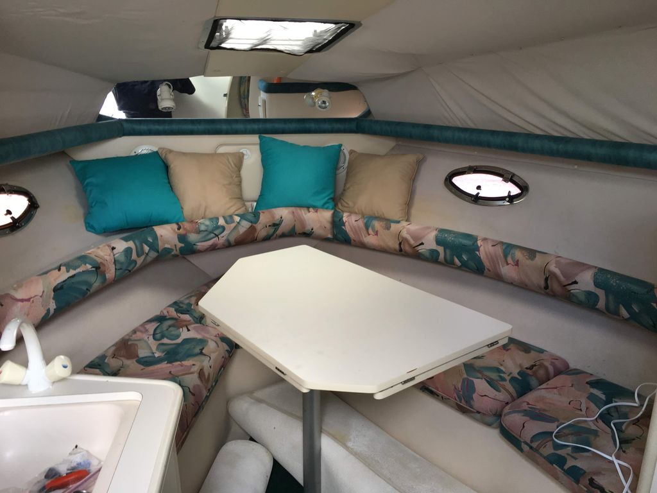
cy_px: 246
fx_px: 550
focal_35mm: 29
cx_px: 328
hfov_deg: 61.7
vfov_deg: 48.2
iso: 40
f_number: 2.2
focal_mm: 4.15
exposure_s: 1/30
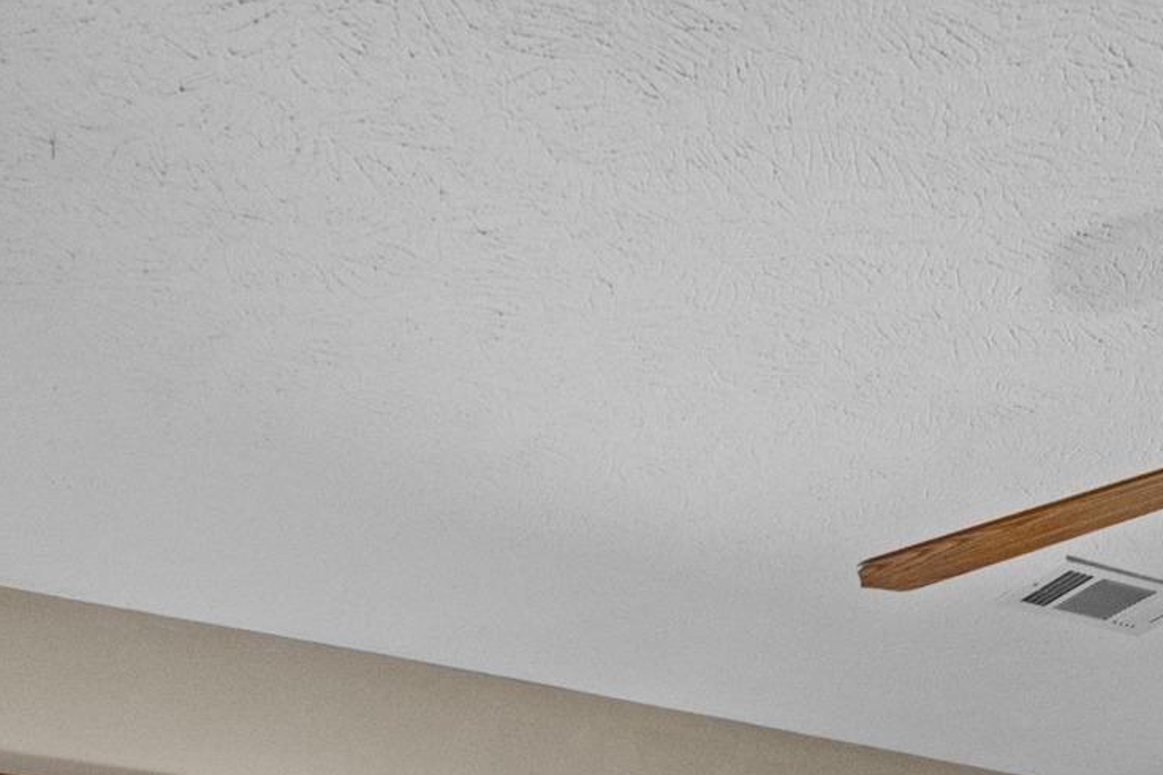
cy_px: 1314
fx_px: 1647
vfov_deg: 20.5
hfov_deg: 37.8
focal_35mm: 51
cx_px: 886
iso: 800
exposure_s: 1/1.25
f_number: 7.1
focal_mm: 10
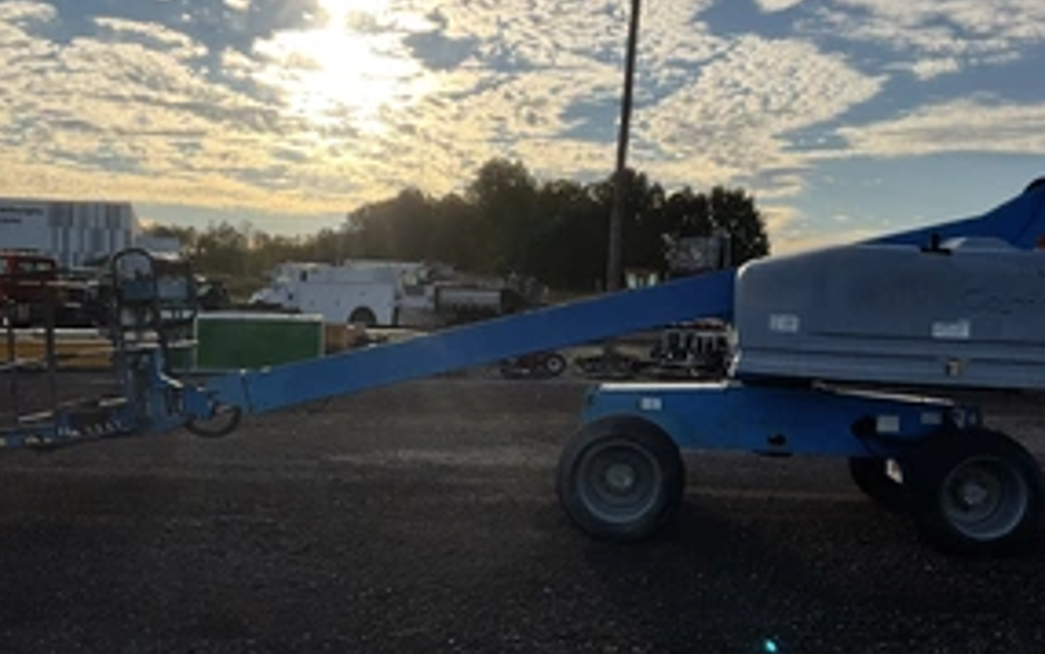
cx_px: 563
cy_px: 358
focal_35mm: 43
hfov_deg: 46.2
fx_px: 1225
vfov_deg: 29.9
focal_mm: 3
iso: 25
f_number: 1.8
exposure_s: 1/2538
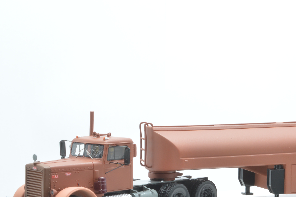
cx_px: 232
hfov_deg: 17.8
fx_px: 935
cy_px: 144
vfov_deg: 12.0
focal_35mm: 114
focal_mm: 45
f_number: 32
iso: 100
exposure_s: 1/1.3
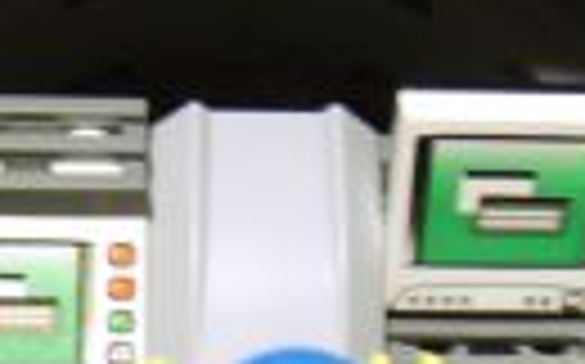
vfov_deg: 13.2
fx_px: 1545
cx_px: 288
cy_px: 404
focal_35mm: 97
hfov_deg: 21.4
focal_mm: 8.13
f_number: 2.7
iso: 71
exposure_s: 1/3
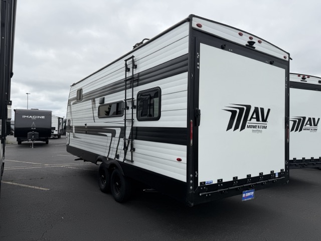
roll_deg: +2.1
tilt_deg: +3.2
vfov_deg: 56.8
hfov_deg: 71.6
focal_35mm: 24
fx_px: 223
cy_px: 120
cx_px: 160
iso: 80
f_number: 1.78
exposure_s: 1/4167
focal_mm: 6.76
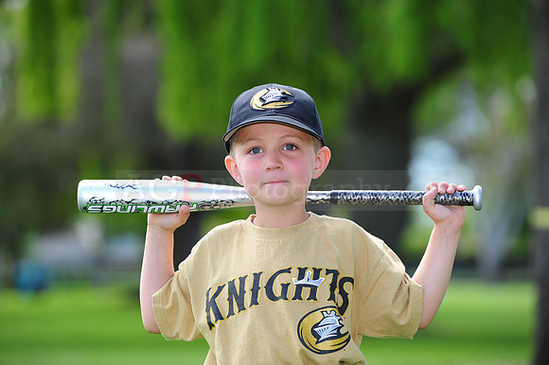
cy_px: 182
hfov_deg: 13.3
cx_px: 274
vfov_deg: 8.8
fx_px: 2362
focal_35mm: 155
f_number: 4.5
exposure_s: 1/400
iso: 200
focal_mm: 155
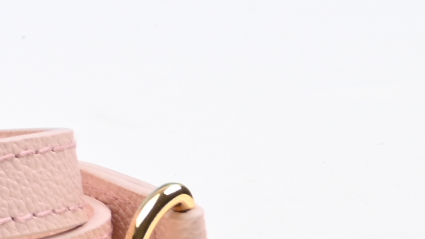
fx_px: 3200
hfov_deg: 6.7
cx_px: -979
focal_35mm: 284
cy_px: -524
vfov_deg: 4.1
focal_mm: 39
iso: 100
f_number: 16
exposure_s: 1/2
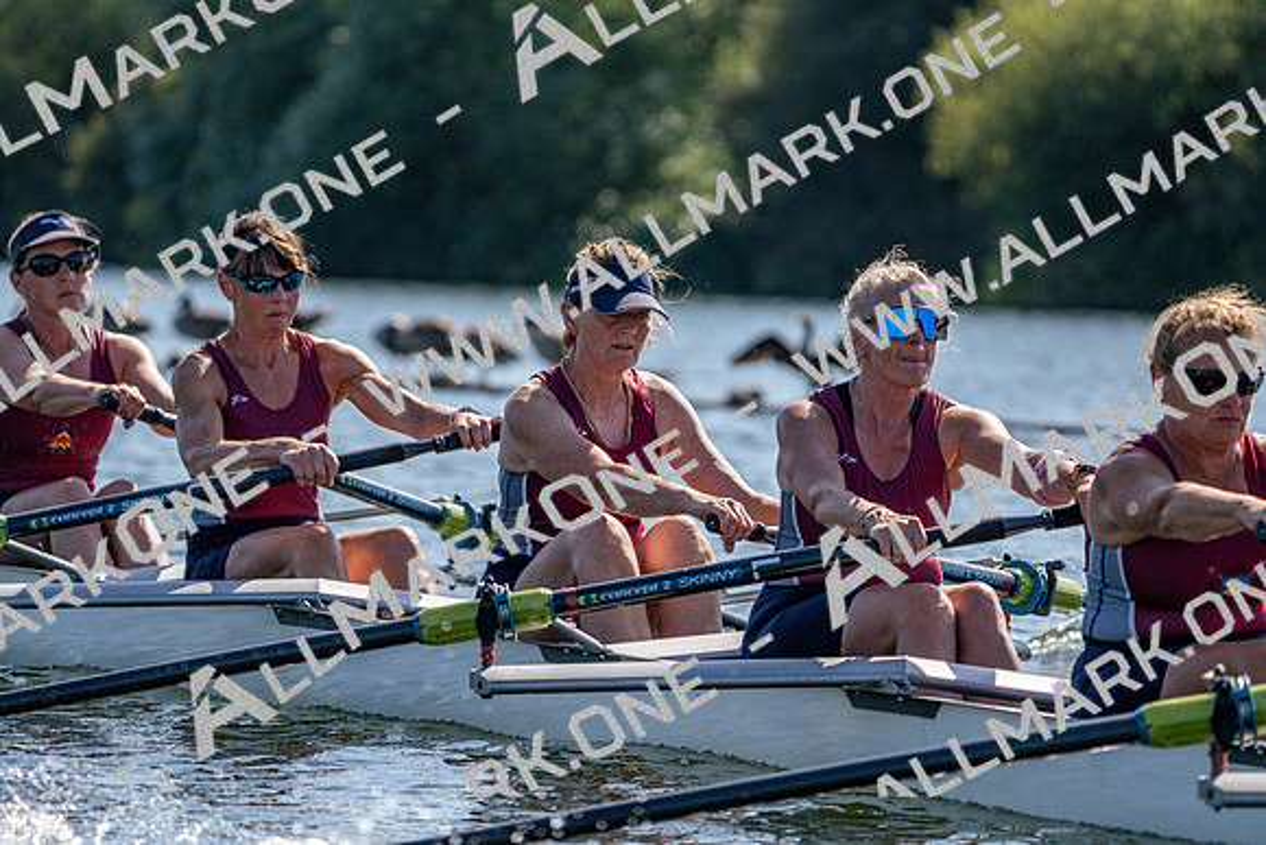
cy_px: 422
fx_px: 9989
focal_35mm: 284
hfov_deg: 7.3
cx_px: 633
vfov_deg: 4.8
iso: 320
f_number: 5.6
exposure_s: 1/2000
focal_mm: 284
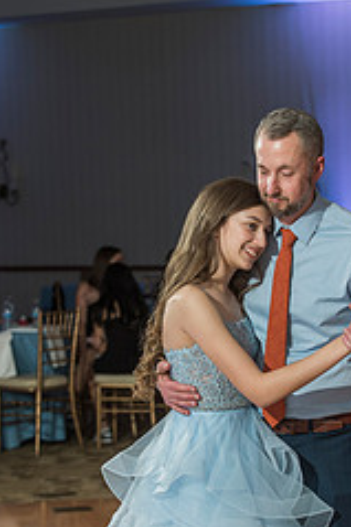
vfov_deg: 15.5
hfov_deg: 10.4
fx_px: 1933
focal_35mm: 132
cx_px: 236
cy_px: 368
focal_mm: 70
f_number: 4
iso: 640
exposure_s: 1/100
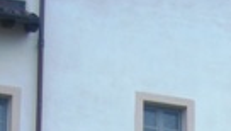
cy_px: 398
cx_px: 324
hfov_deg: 11.3
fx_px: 1129
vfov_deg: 6.1
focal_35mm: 184
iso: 69
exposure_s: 1/124
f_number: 2.7
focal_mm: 7.5
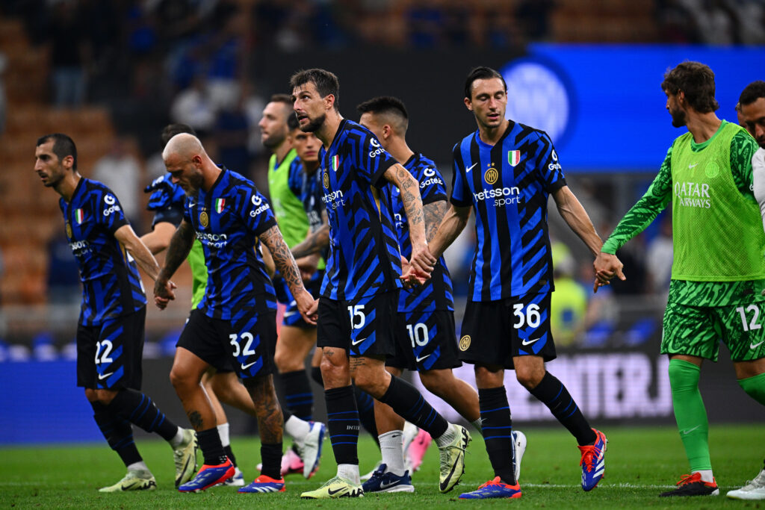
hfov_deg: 5.2
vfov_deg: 3.4
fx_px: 8501
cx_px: 382
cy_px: 255
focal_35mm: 400
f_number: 2.8
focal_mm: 400
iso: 2000
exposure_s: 1/1600
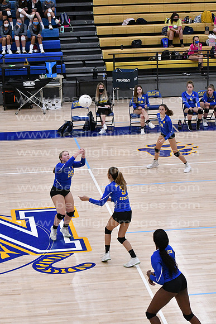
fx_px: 944
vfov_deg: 19.5
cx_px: 108
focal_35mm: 105
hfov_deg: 13.0
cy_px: 162
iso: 6400
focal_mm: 70
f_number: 3.2
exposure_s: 1/1250
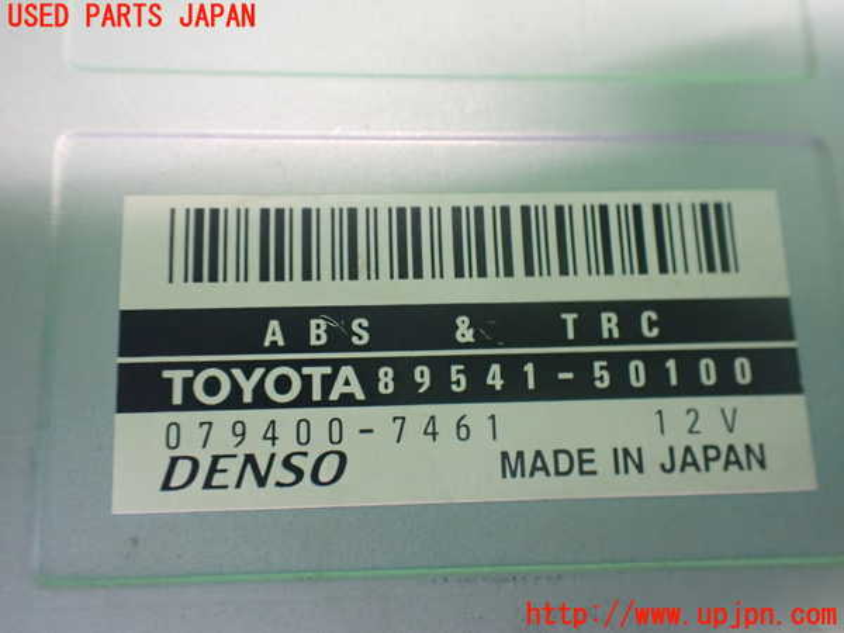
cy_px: 316
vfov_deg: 46.8
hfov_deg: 60.0
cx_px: 422
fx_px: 731
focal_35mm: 30
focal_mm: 5.4
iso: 800
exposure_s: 1/80
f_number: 2.3
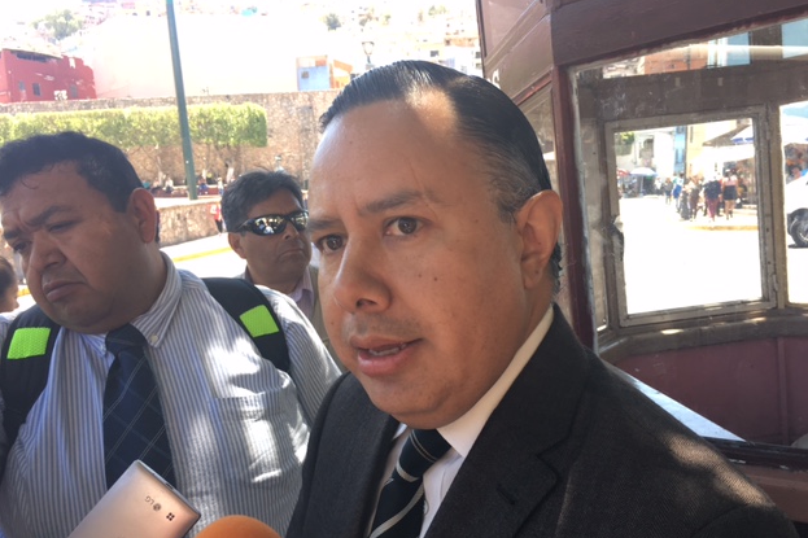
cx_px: 414
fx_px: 696
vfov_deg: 42.2
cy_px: 305
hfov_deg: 60.3
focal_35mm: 31
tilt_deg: -11.5
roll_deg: +1.8
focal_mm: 4.15
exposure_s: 1/120
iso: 32
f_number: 2.2
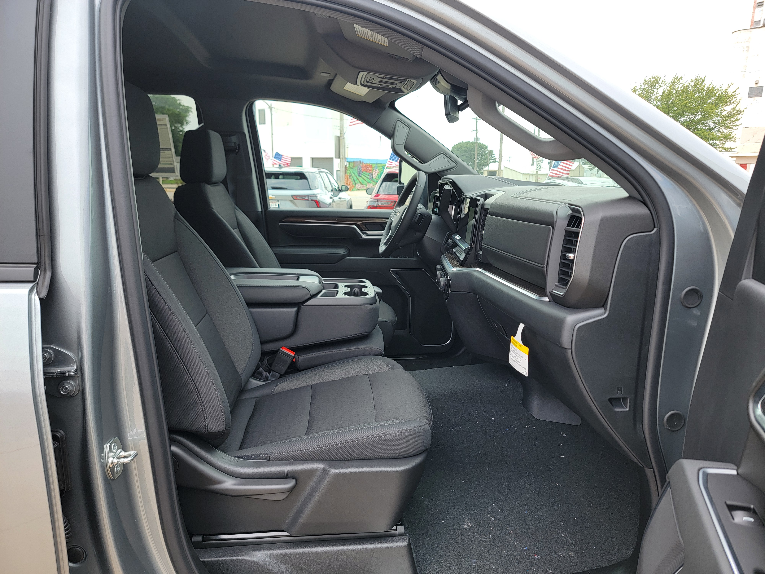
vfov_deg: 56.8
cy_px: 287
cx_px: 382
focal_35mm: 24
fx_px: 530
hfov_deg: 71.6
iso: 16
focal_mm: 6.7
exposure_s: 1/165
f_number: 1.8
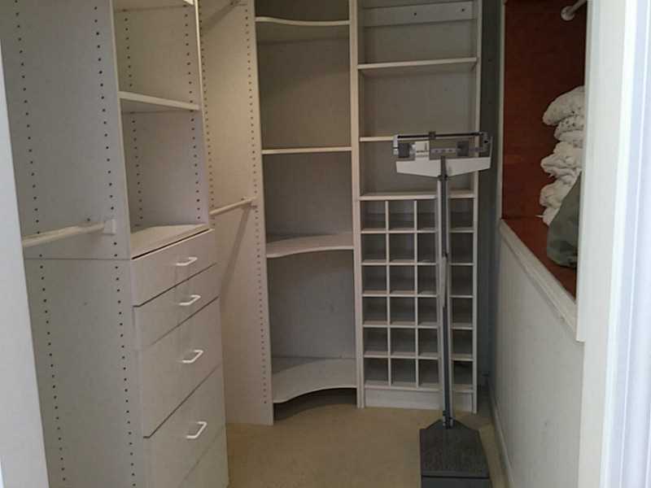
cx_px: 326
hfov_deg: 58.4
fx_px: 583
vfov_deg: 45.4
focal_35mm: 31
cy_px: 244
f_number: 2.4
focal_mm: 3.3
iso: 80
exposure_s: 1/30
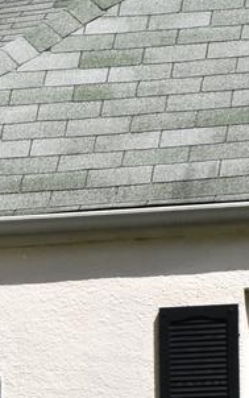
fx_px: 2814
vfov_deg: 7.9
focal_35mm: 259
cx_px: -418
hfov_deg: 4.9
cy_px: 641
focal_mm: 25
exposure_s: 1/400
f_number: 10
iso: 100
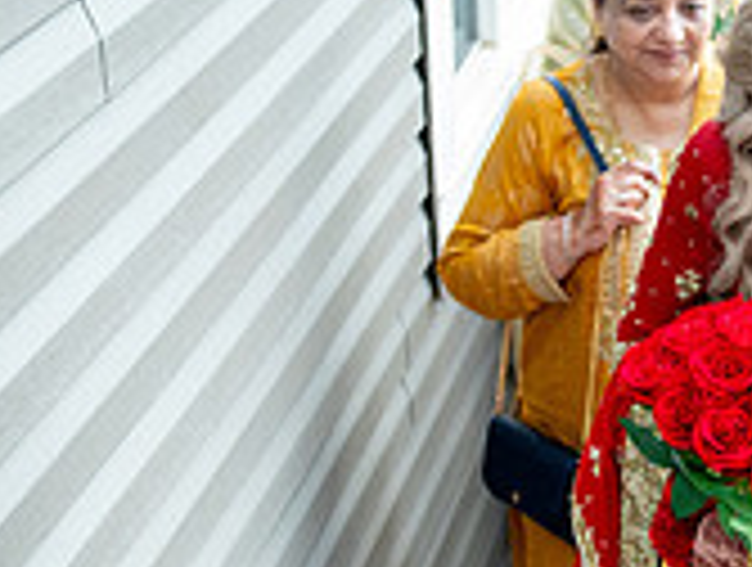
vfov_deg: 13.5
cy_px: 299
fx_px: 2395
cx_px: 1004
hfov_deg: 16.7
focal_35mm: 110
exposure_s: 1/320
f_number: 2.8
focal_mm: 33
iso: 1000
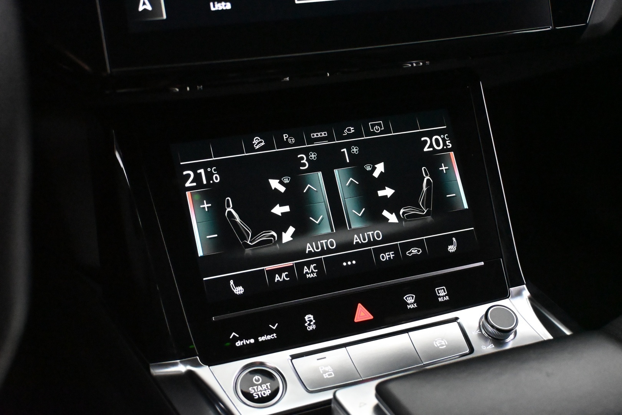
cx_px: 311
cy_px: 208
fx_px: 752
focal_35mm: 44
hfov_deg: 45.0
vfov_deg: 30.8
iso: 12800
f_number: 4.8
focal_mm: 29
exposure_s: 1/60
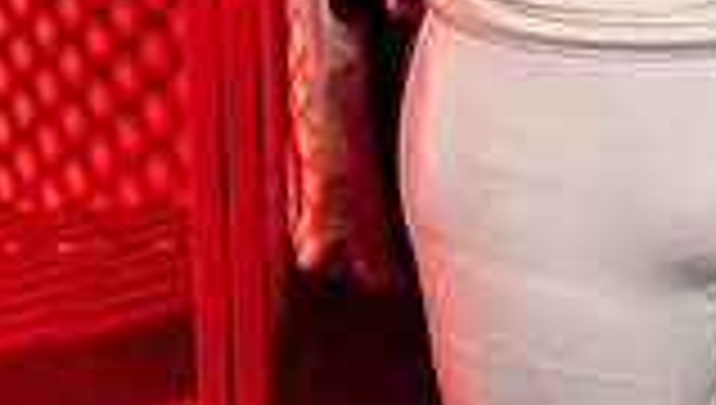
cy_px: -562
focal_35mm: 136
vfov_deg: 8.2
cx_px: 626
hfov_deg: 15.6
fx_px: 2586
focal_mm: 46
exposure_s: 1/250
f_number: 6.3
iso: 250
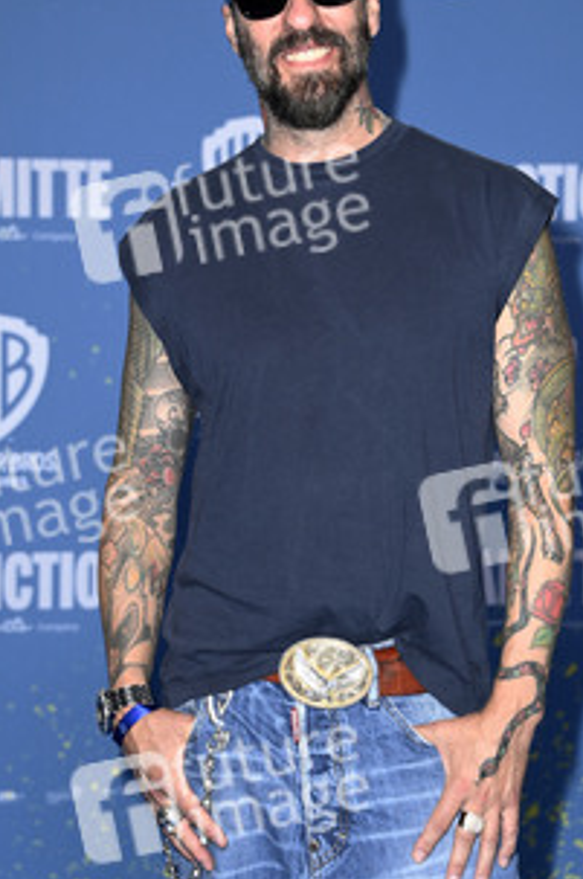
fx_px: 2900
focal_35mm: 119
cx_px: 305
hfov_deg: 11.5
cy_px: 360
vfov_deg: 17.2
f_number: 5.6
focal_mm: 90
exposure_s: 1/250
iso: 1250
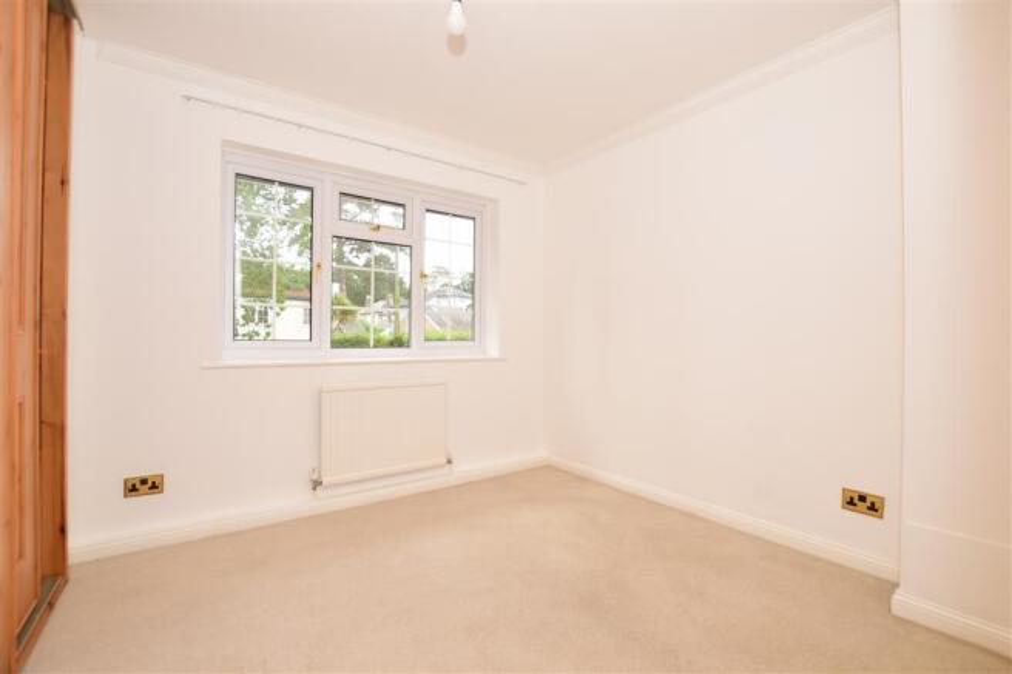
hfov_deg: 81.2
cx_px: 506
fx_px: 590
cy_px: 337
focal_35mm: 21
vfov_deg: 59.5
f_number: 7.1
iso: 400
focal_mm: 14
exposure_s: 1/125
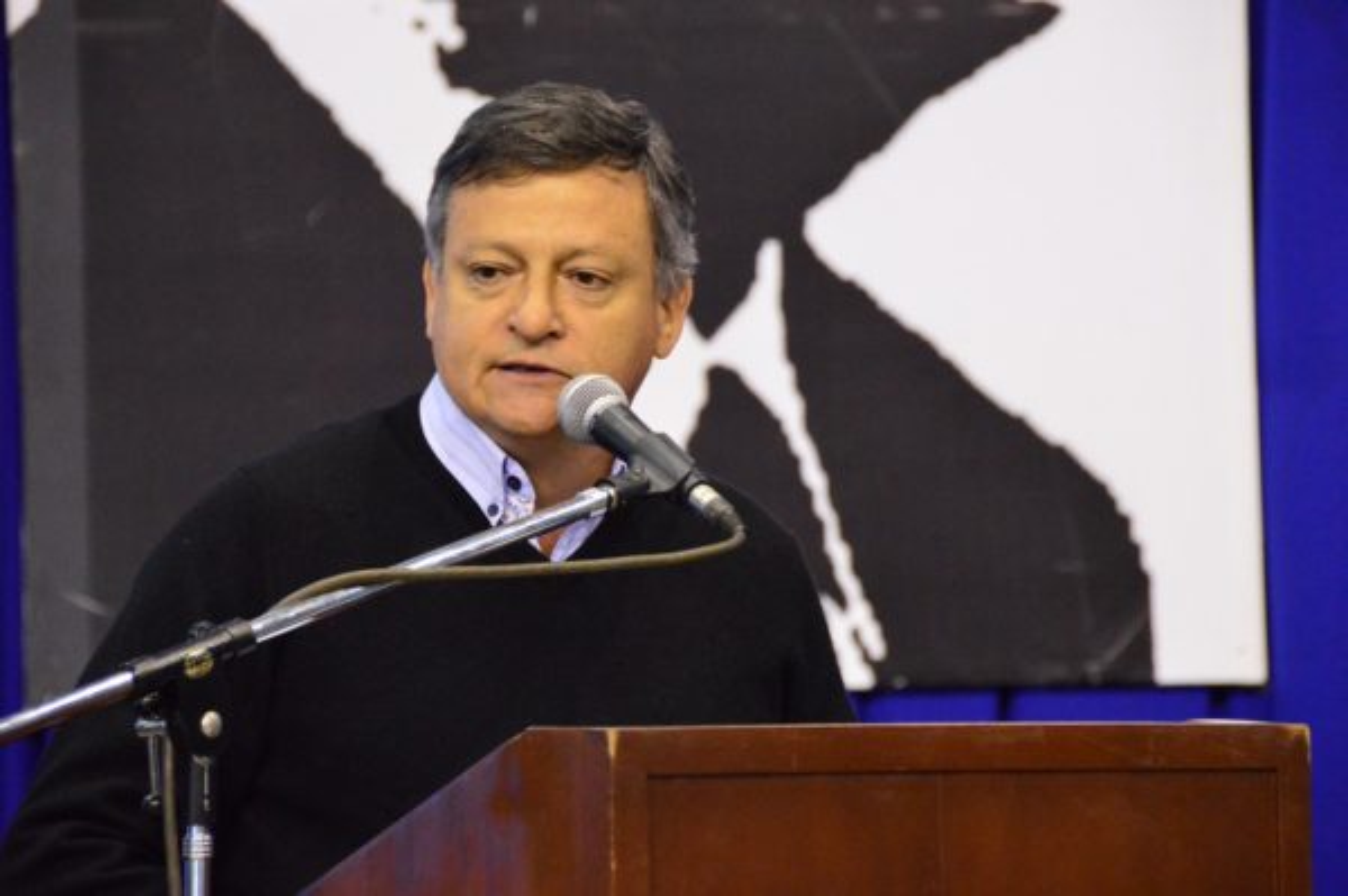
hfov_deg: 10.6
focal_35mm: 195
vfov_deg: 7.0
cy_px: 448
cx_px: 674
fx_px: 7295
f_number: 5.6
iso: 6400
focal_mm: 130
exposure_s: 1/200
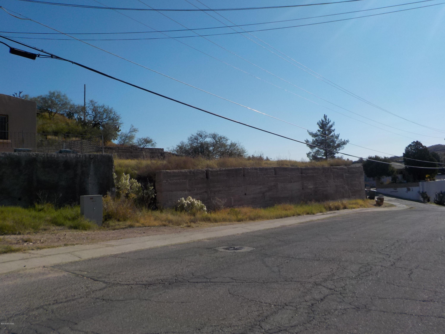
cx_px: 222
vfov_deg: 46.8
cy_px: 167
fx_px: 386
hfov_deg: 60.0
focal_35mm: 30
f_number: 3.3
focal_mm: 4.1
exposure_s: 1/2000
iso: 125
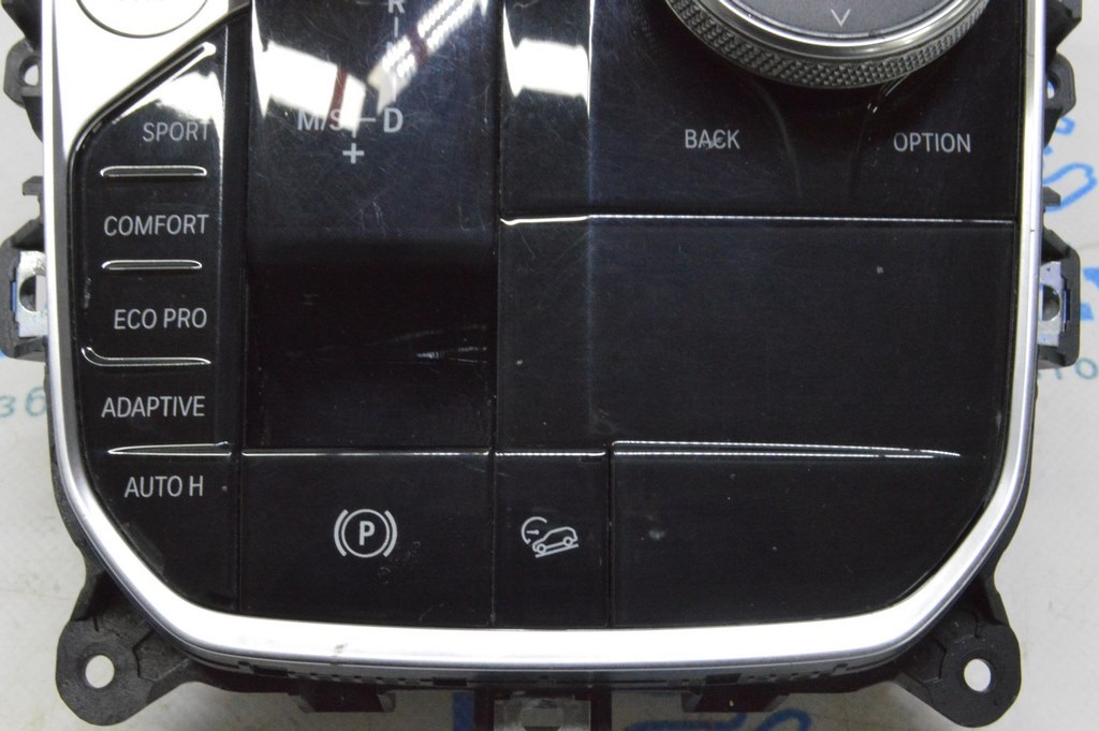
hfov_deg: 37.9
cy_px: 366
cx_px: 550
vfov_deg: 25.7
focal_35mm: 52
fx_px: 1601
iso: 6400
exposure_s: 1/20
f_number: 20
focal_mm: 35
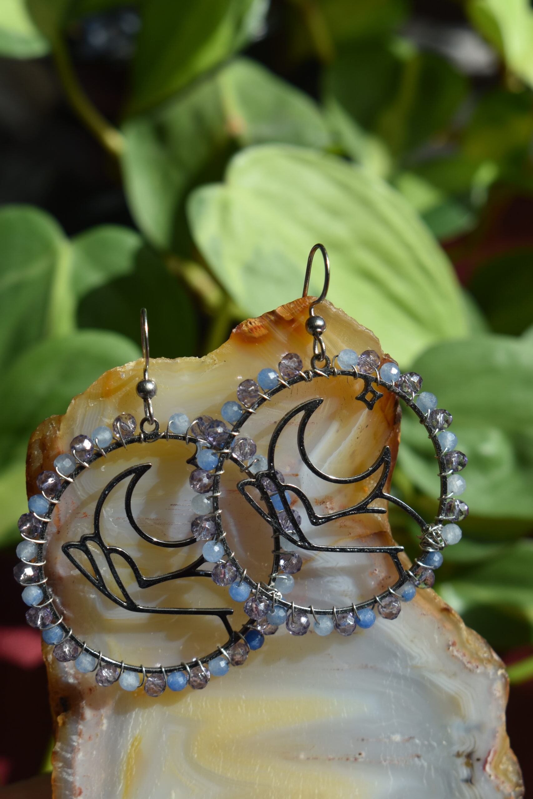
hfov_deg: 21.6
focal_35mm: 63
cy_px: 400
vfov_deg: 31.9
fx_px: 1399
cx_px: 266
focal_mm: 42
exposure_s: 1/250
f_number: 8
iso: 100
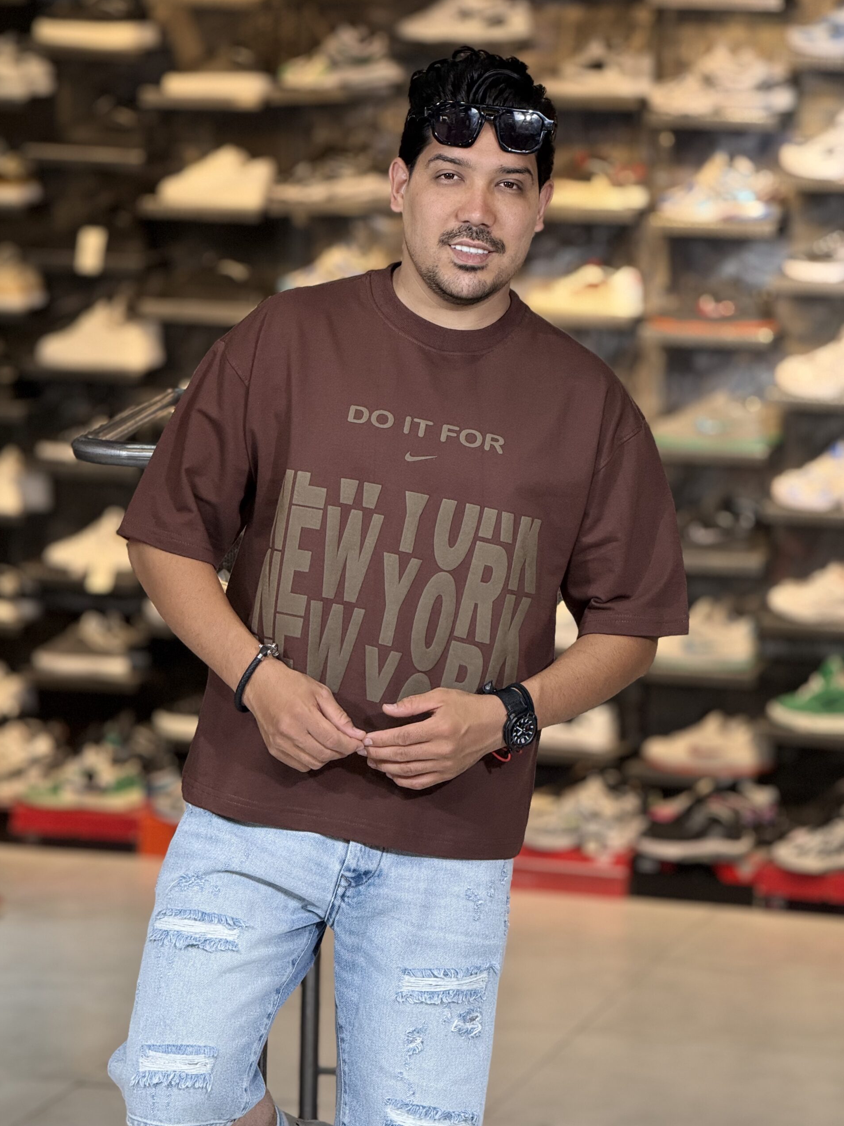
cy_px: 559
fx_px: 3934
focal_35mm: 121
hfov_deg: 12.2
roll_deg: -2.0
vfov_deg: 16.3
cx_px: 422
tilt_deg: -5.7
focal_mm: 15.66
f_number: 2.8
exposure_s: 1/100
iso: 200
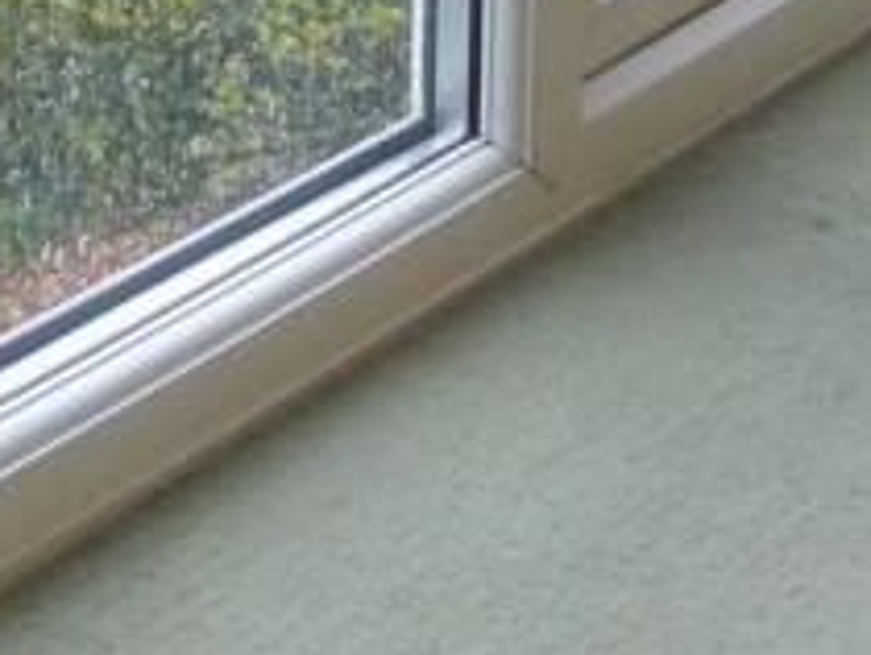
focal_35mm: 117
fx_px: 2947
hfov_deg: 16.3
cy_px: -788
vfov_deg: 11.1
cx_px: -112
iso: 400
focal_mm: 4.3
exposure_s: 1/40
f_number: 3.3
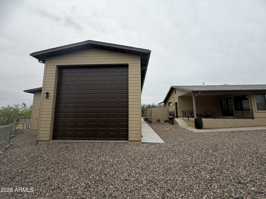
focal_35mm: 14
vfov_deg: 85.7
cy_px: 100
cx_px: 133
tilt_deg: +8.1
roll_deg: +0.6
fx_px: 108
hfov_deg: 102.1
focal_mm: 2.22
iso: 20
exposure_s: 1/770
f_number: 2.2
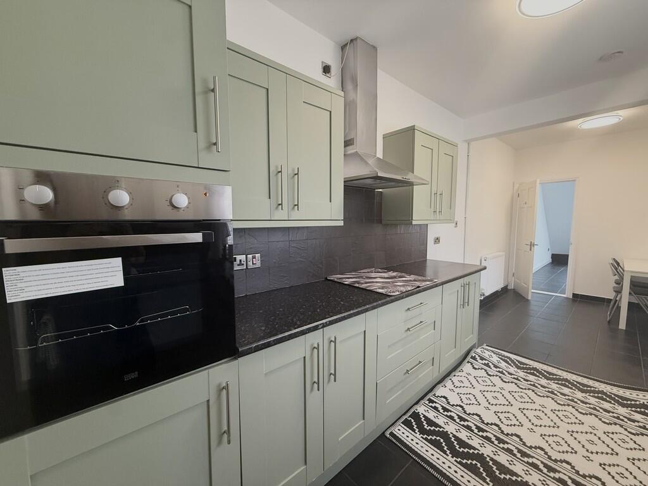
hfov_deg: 102.1
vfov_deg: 85.7
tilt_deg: -4.2
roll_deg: +0.3
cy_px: 243
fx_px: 262
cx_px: 324
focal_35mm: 14
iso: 320
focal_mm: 2.22
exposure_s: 1/100
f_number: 2.2
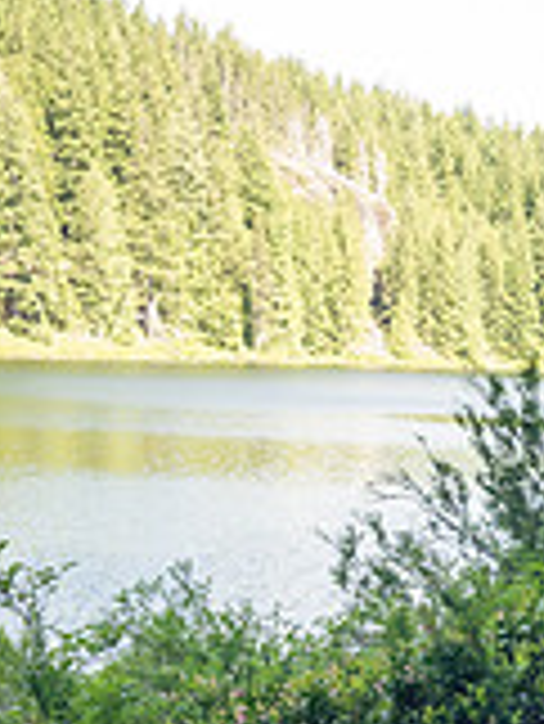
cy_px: 809
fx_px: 1402
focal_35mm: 67
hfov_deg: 20.0
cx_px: 722
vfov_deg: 26.5
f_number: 2.8
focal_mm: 12
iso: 1250
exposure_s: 1/1000
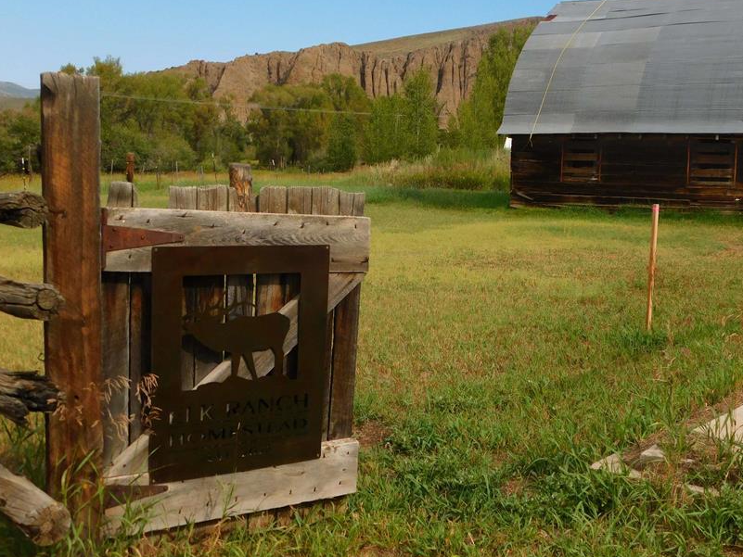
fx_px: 987
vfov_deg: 31.5
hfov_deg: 40.9
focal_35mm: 46
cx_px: 468
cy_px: 271
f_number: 3.5
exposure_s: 1/1000
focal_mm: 6.3
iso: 125
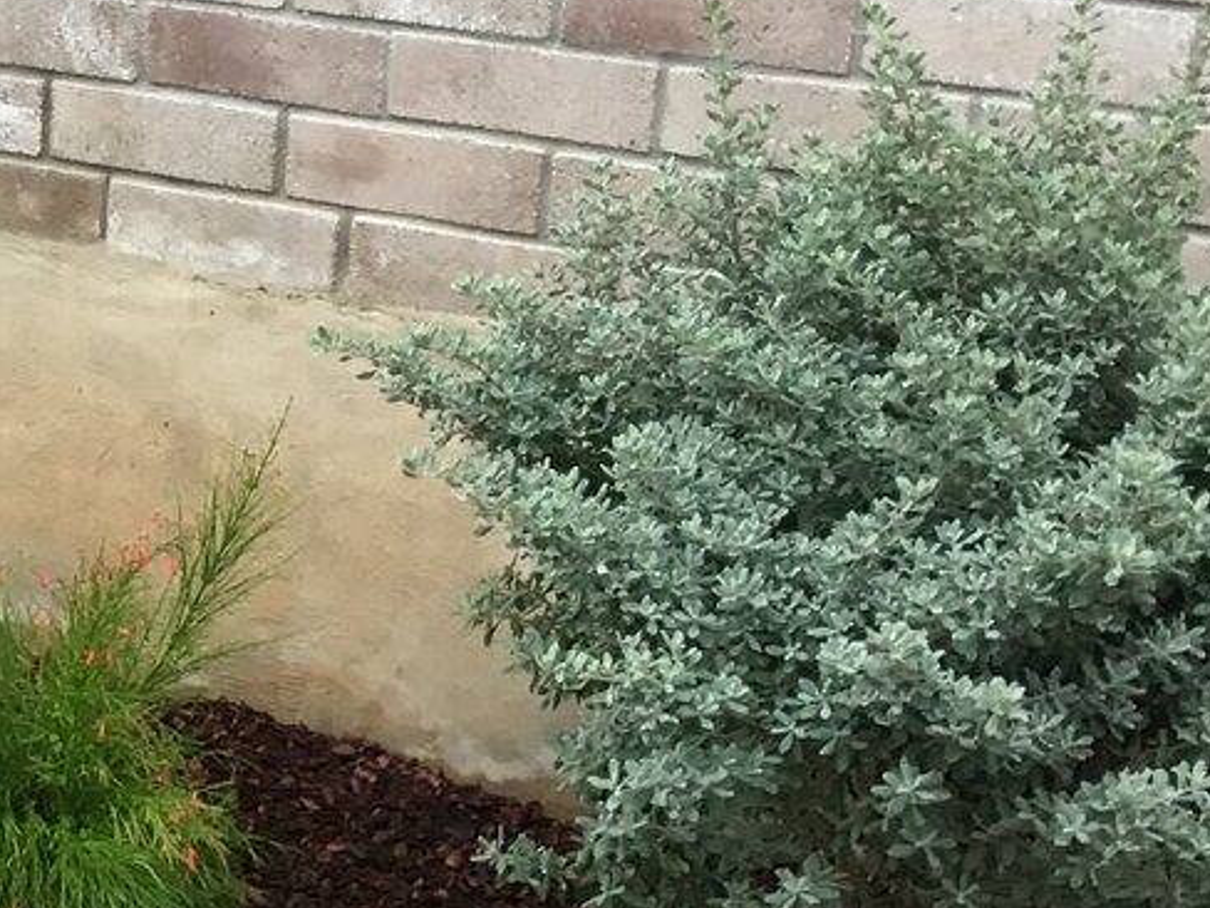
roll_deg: +0.9
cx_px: -484
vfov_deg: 15.6
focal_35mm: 95
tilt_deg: -17.9
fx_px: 3321
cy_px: 499
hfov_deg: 18.7
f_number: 2.2
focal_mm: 4.15
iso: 80
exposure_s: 1/30
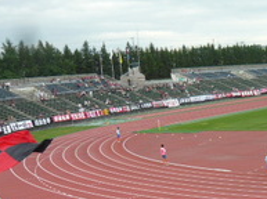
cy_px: 194
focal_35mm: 72
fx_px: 554
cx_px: 239
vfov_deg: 19.8
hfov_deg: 26.2
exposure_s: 1/320
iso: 100
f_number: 2.8
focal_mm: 5.5
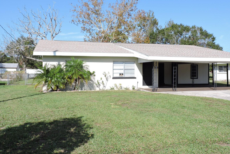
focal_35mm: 35
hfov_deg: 54.4
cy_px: 68
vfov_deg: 37.8
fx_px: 224
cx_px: 116
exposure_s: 1/800
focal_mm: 5.9
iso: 100
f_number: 3.2
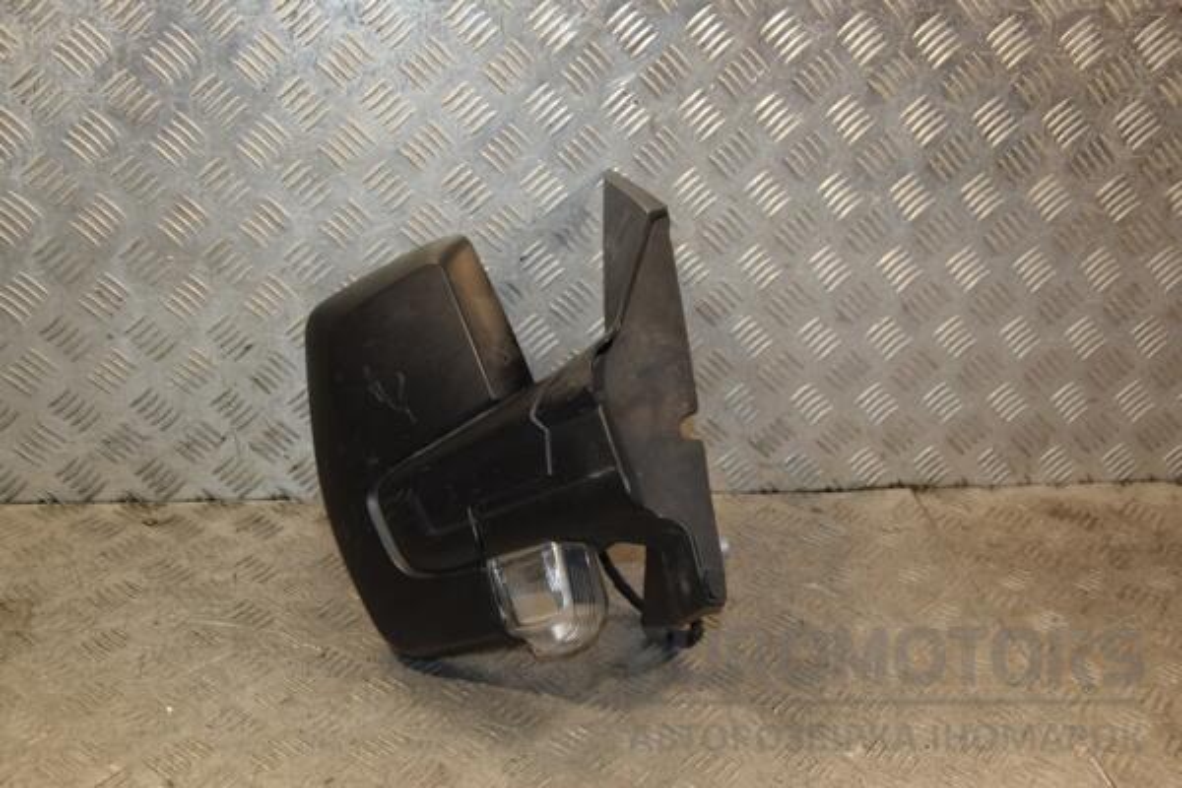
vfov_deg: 29.9
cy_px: 394
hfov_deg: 43.6
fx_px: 1477
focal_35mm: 45
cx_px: 591
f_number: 5
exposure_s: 1/200
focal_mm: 30
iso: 800
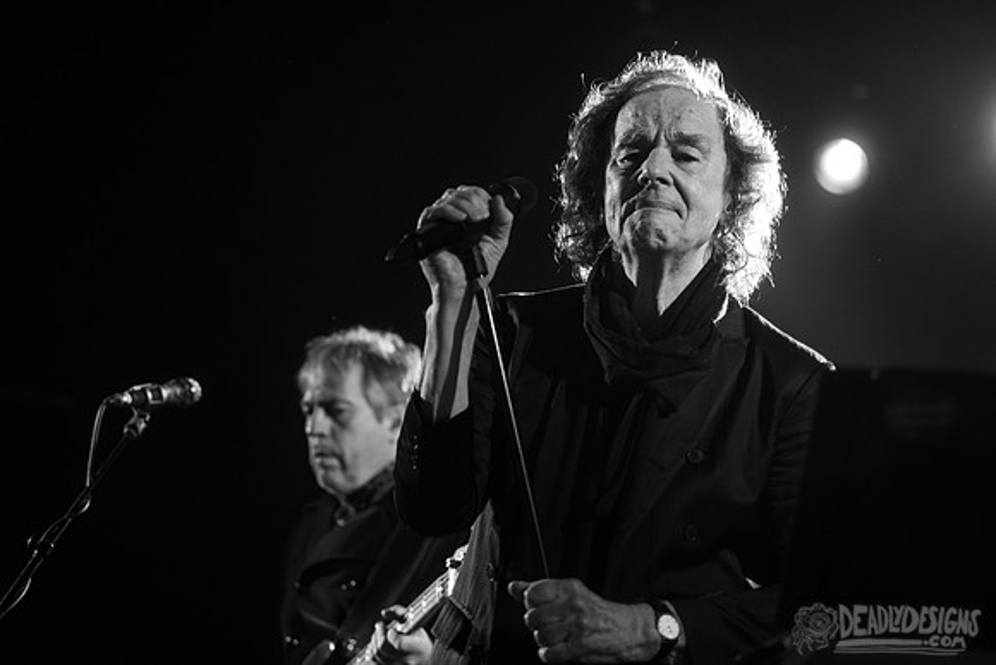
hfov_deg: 21.5
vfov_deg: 14.4
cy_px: 332
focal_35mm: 95
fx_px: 2629
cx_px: 498
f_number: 3.2
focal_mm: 95
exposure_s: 1/200
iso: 1600
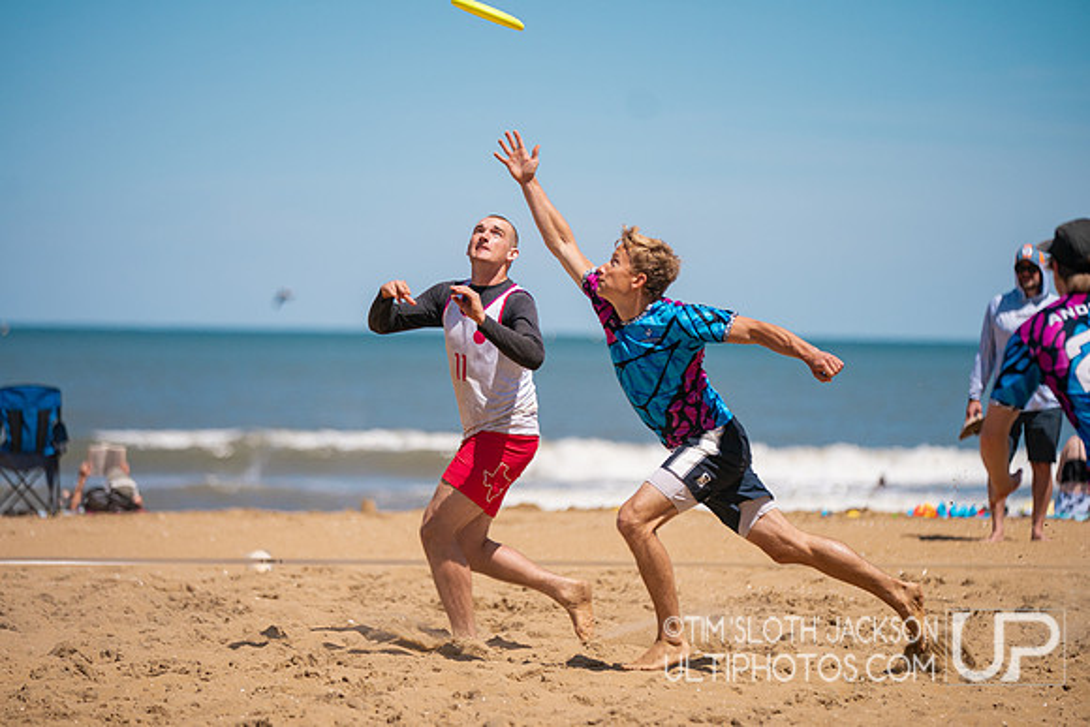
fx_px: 4997
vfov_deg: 8.3
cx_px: 545
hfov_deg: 12.4
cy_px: 364
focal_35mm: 165
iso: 400
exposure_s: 1/8000
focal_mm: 165
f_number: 2.8
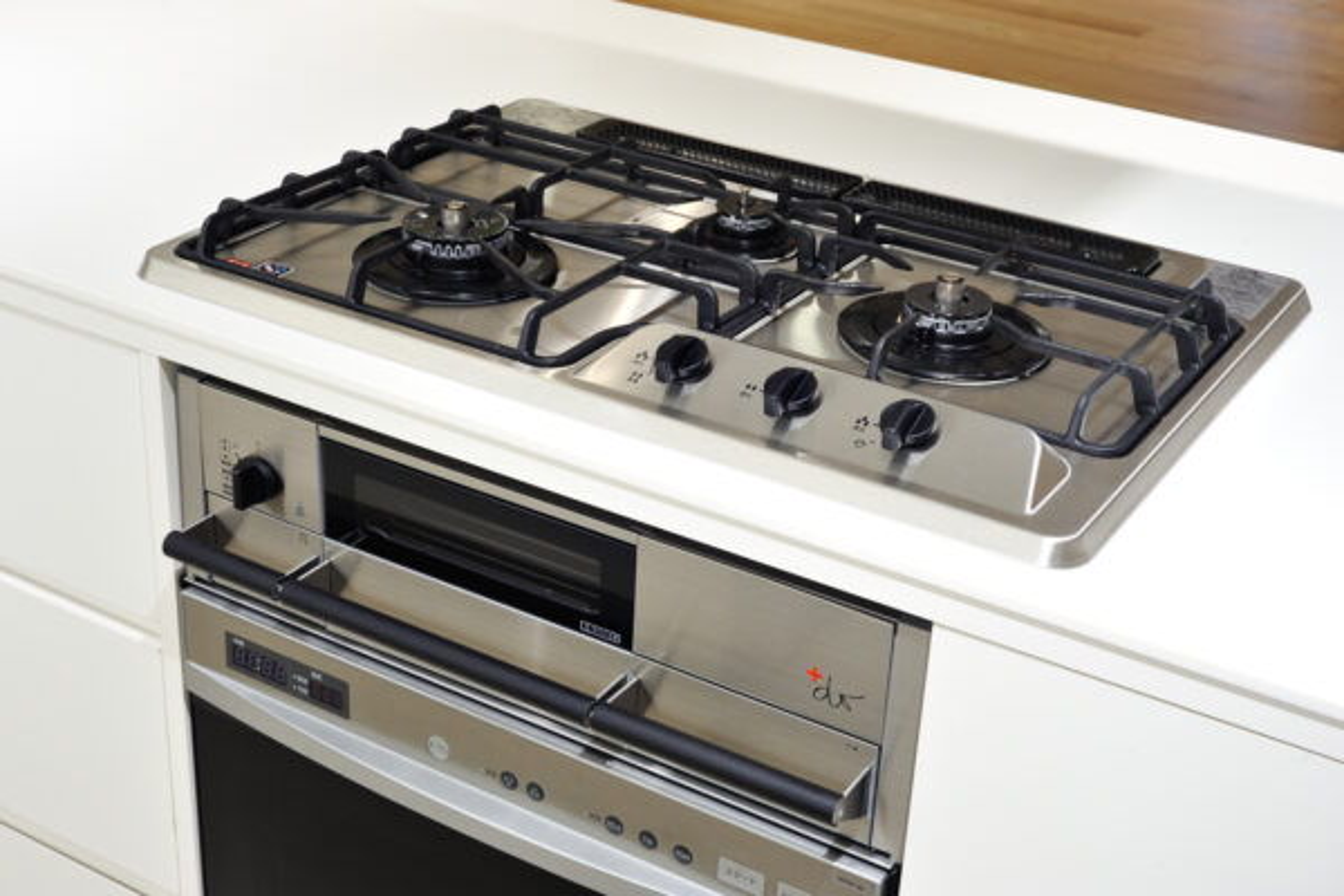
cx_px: 672
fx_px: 1867
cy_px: 448
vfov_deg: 27.0
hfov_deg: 39.6
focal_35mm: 50
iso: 200
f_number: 11
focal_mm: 50
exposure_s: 1/3
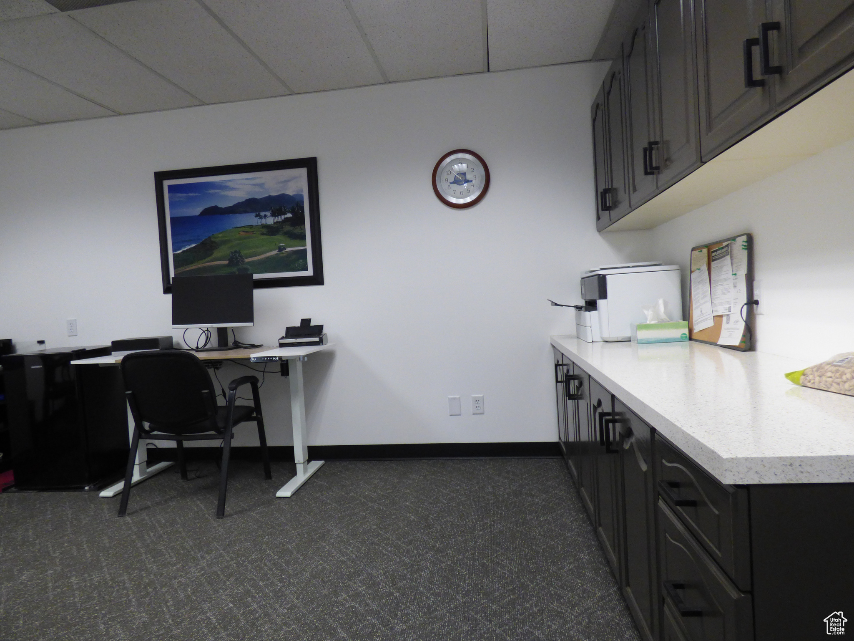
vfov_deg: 66.0
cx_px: 427
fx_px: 493
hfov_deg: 81.7
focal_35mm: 20
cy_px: 320
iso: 320
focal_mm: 3.58
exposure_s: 1/60
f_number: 2.8
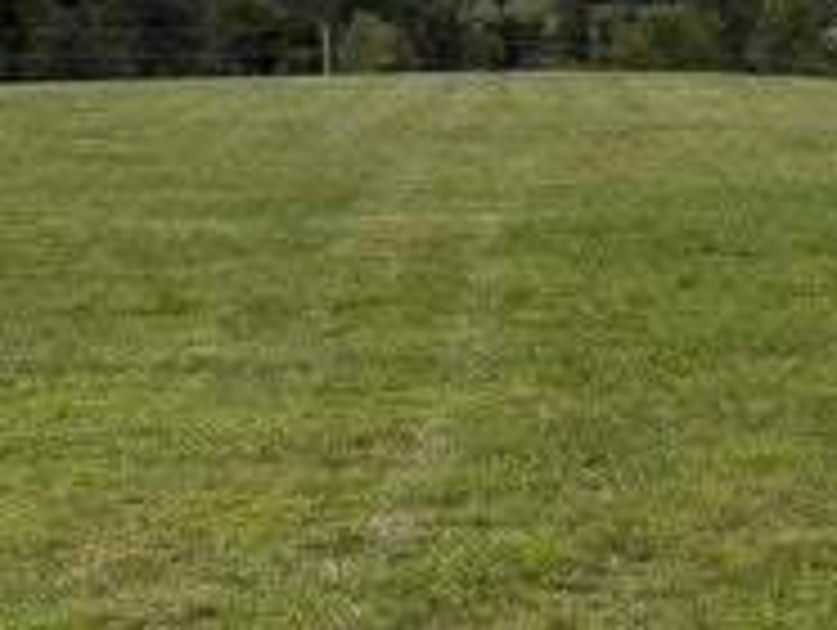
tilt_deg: -1.6
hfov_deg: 16.2
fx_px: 2881
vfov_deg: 12.4
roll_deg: +1.3
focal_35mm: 119
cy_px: 58
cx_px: 839
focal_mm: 5.96
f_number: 1.6
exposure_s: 1/6329
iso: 50
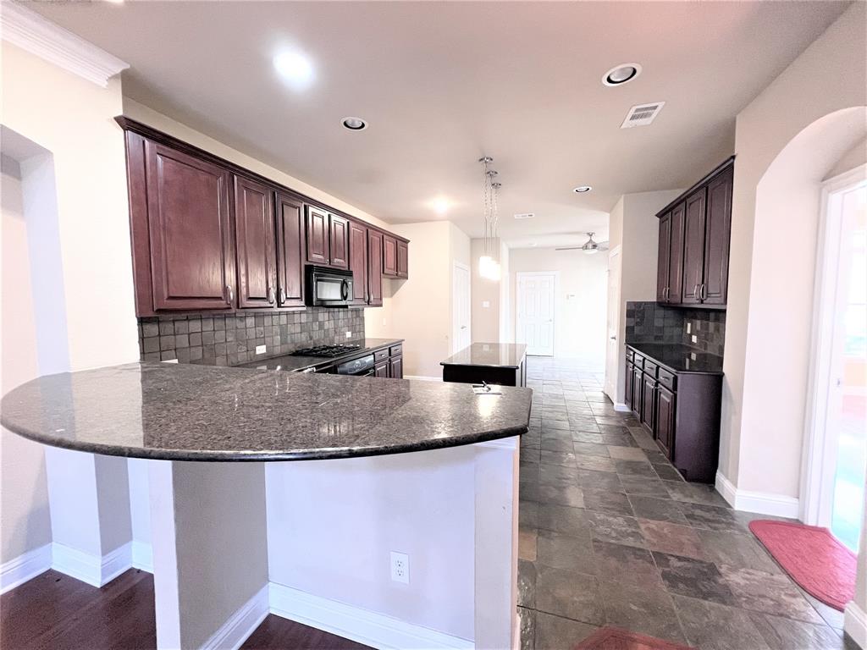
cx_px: 434
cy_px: 325
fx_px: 326
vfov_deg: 89.9
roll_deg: +0.6
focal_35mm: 13
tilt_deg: -4.1
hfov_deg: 106.2
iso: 320
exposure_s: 1/60
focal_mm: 1.57
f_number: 1.8
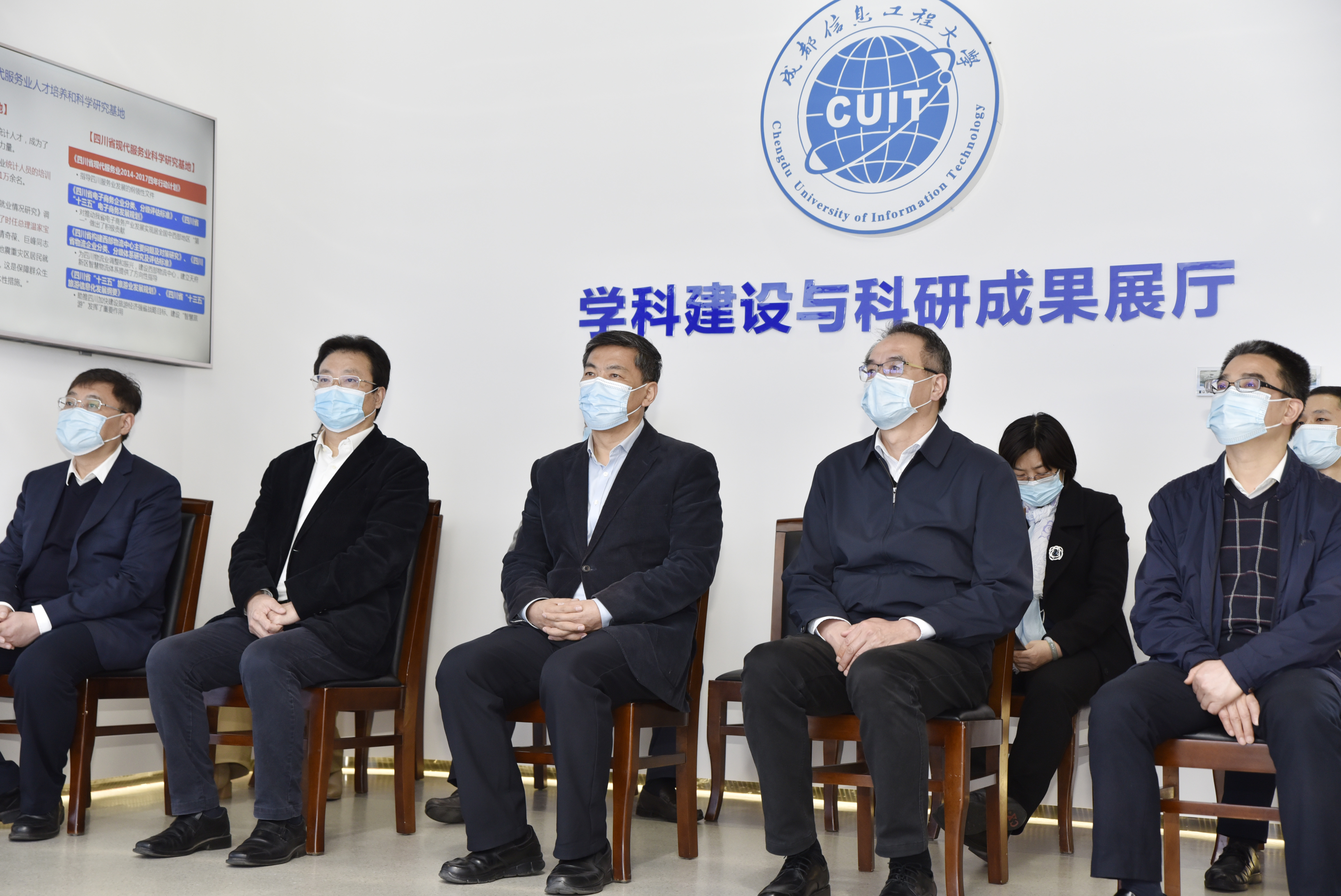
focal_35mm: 55
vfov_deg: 24.6
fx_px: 2049
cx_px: 670
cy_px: 448
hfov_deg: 36.2
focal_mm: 55
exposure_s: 1/160
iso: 900
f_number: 4
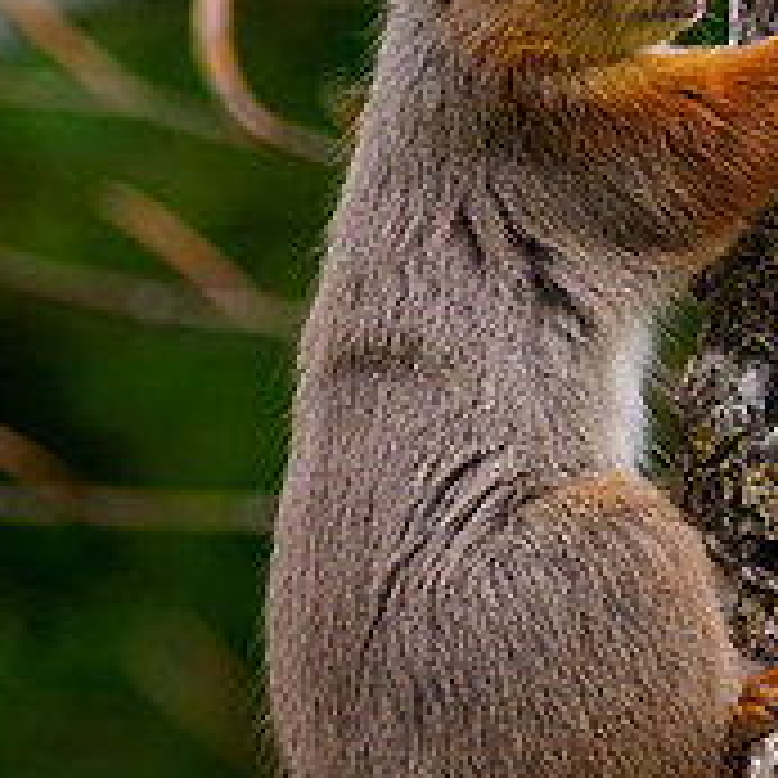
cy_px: -63
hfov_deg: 0.7
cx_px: 521
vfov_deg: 0.7
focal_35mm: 2406
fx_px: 61179
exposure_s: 1/640
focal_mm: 300
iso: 640
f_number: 4.5
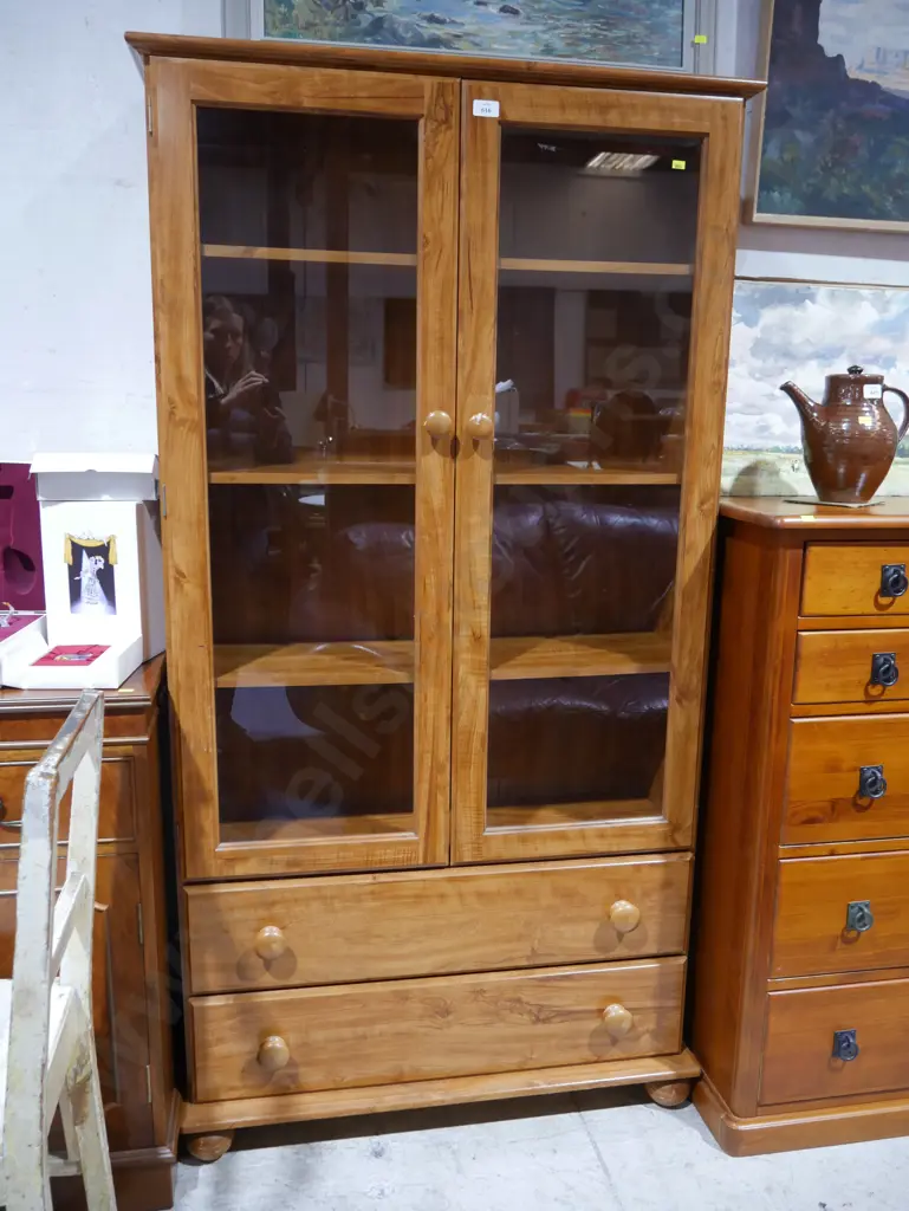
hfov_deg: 49.8
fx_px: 980
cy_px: 606
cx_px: 454
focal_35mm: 28
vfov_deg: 63.4
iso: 640
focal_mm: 14
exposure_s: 1/60
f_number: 3.5
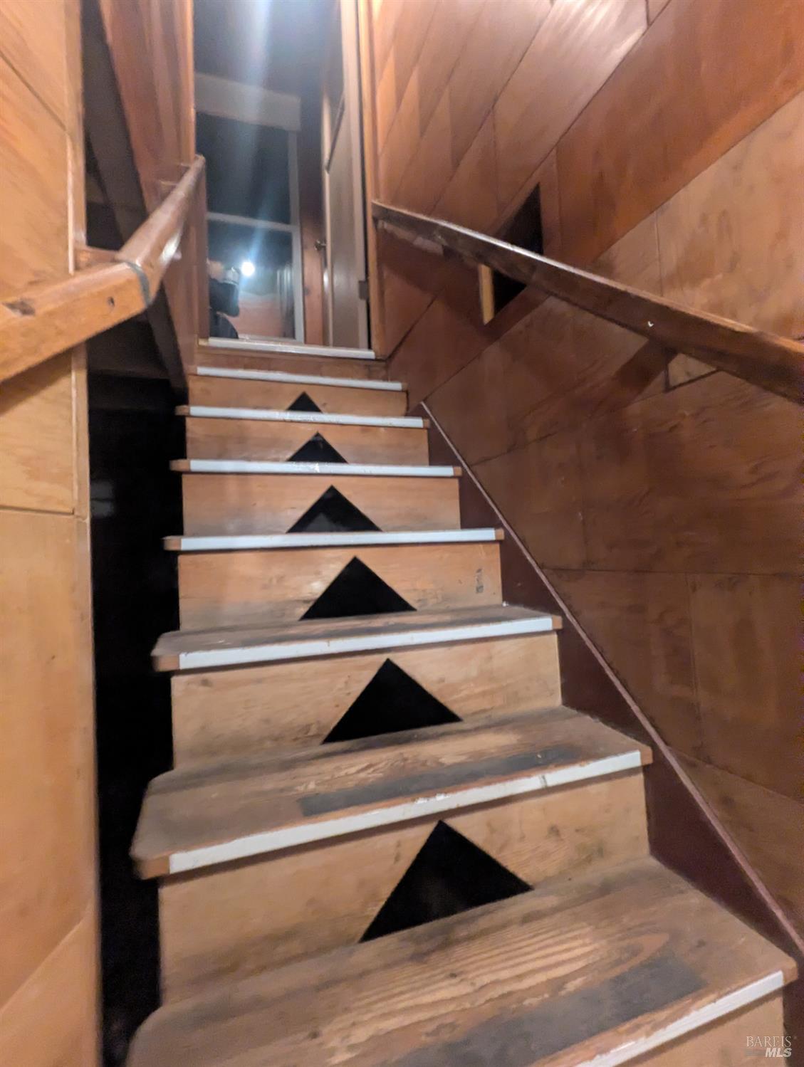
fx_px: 494
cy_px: 534
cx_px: 402
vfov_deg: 94.4
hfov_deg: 78.3
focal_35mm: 16
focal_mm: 2.35
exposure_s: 1/24
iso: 725
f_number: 2.2
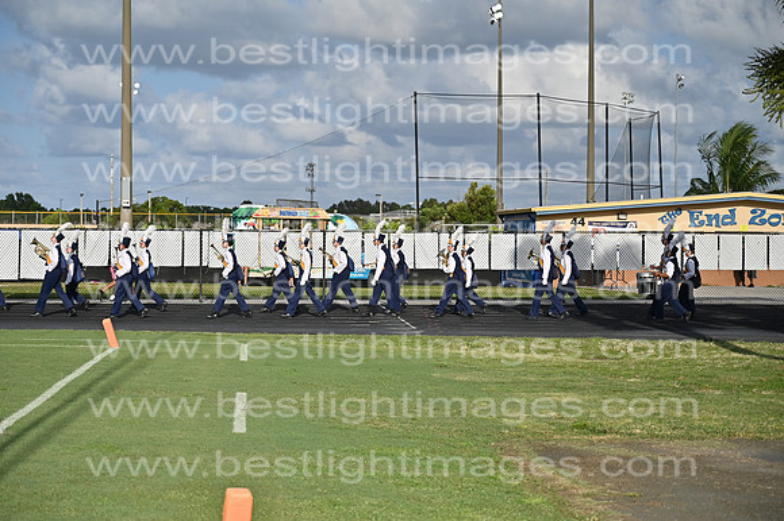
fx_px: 1524
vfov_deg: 19.4
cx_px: 392
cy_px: 260
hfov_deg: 28.9
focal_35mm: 70
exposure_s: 1/8000
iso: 360
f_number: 4
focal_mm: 70
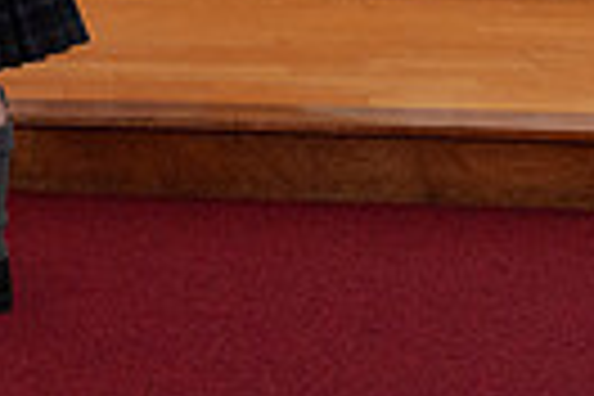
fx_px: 3036
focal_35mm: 184
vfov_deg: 7.2
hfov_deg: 10.2
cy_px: -387
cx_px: -666
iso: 2000
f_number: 5.6
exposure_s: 1/250
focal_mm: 42
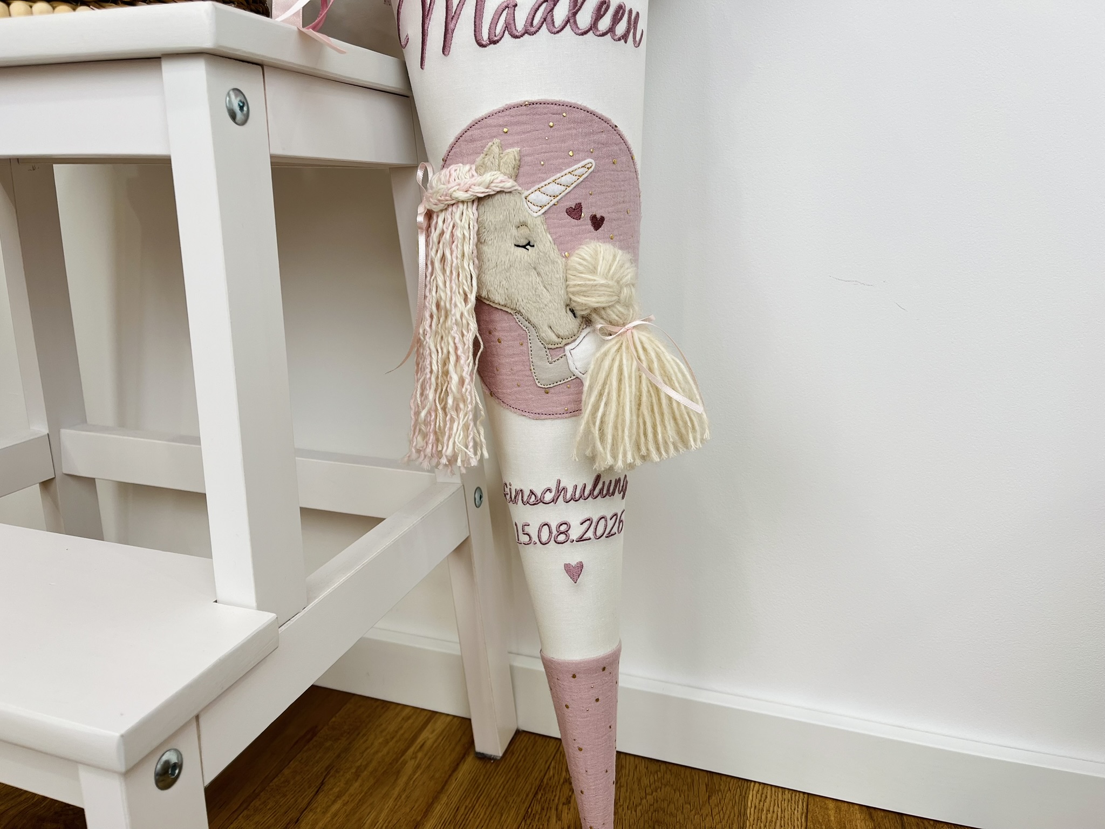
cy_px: 414
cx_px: 552
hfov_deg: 67.3
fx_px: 830
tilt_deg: -15.1
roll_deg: -0.5
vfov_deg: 53.1
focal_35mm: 26
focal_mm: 5.1
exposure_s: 1/101
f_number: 1.6
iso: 32
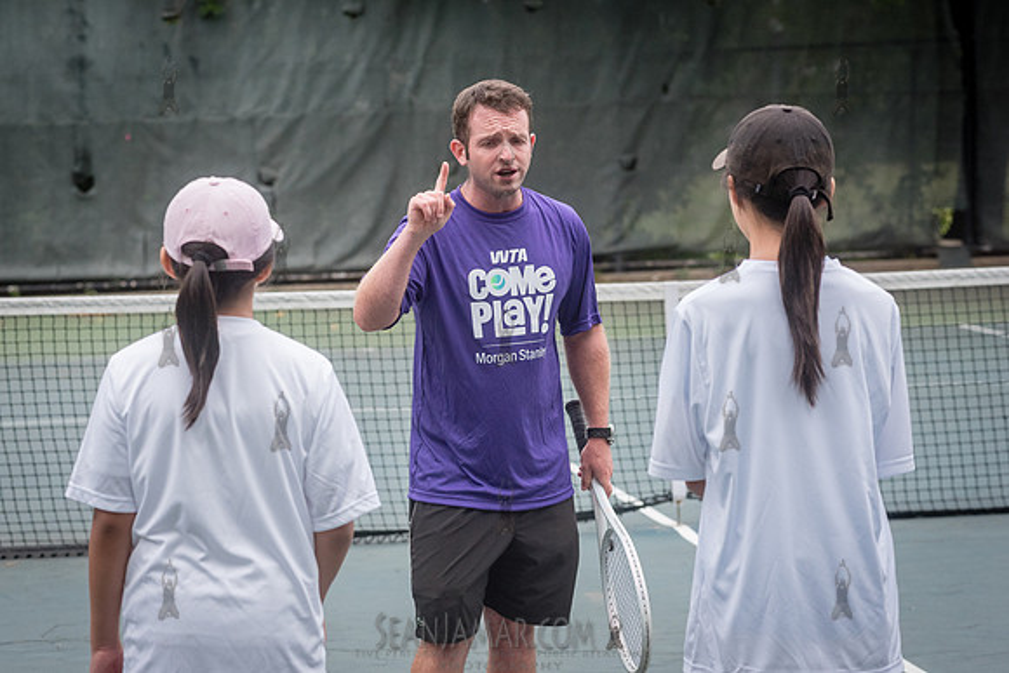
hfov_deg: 15.2
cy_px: 356
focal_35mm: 135
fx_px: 3771
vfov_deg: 10.2
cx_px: 485
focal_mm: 120
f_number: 6.3
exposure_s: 1/1600
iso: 1250
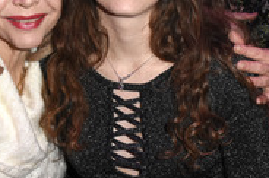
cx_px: 50
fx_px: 604
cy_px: 79
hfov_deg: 24.7
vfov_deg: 16.8
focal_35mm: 81
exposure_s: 1/125
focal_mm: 22
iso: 2500
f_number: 6.3
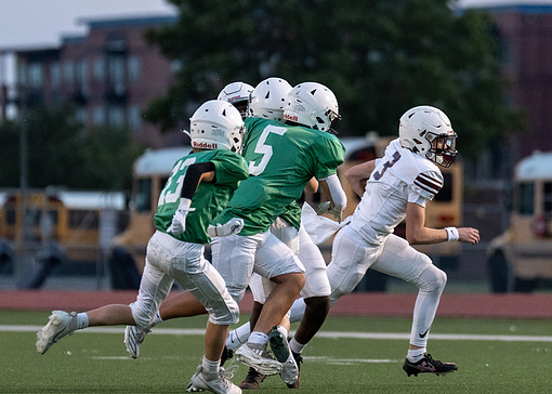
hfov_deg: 4.2
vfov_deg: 3.0
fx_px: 7460
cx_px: 366
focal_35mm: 476
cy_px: 168
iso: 1600
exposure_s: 1/1000
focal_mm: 200
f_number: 2.8
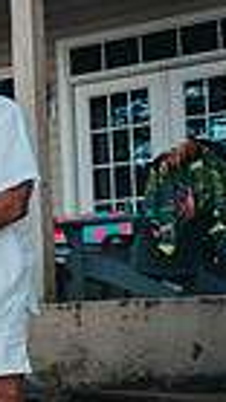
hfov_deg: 7.5
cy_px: 204
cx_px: -601
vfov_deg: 17.0
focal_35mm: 126
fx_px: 1345
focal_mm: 28
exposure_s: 1/125
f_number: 2.8
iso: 100
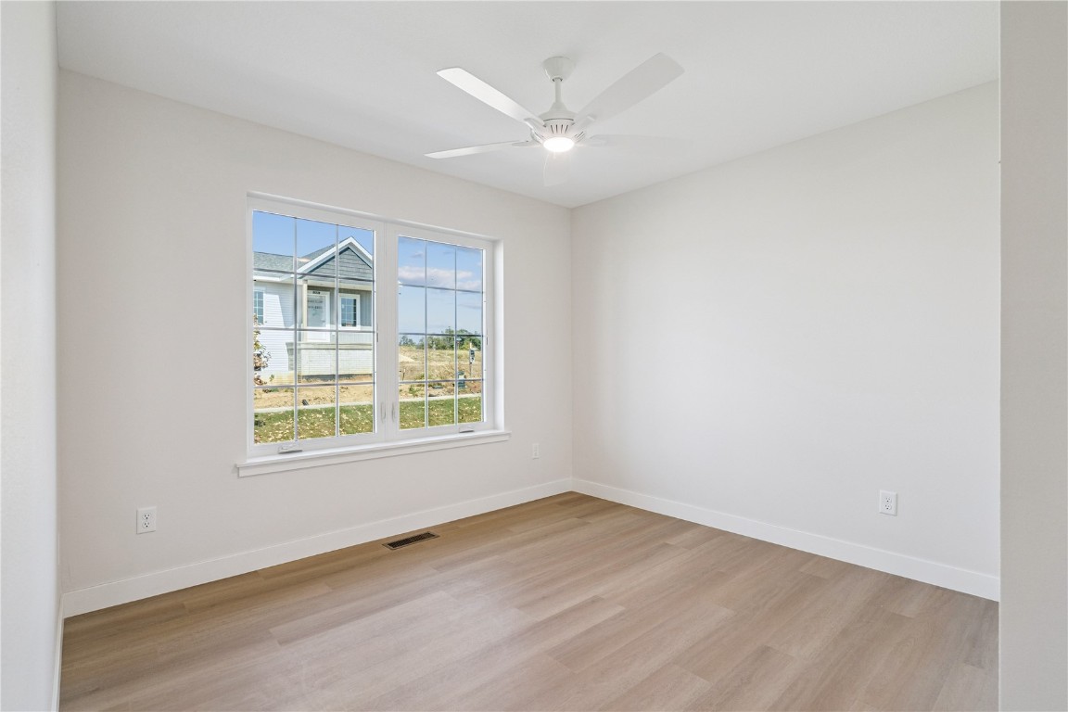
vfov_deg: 70.4
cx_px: 534
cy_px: 356
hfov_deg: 93.3
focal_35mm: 17
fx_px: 504
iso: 400
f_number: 8
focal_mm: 17
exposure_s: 1/125
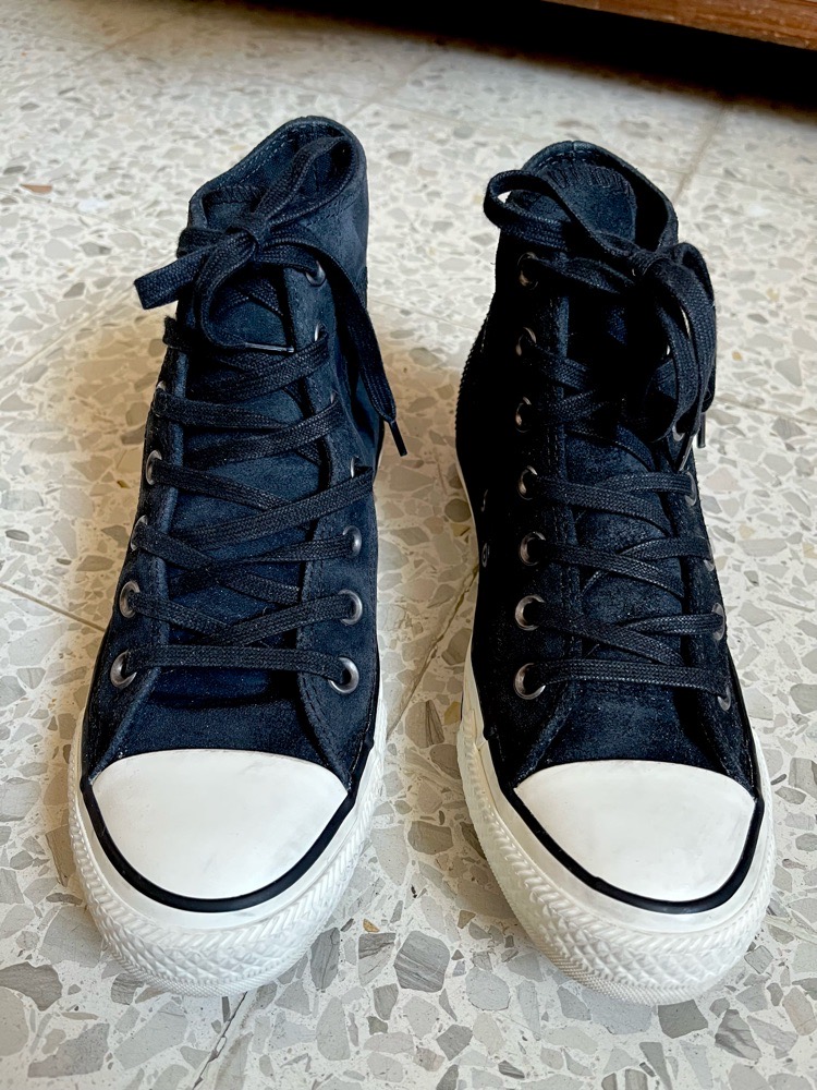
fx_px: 818
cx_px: 408
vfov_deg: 67.3
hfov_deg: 53.1
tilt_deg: -47.2
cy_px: 545
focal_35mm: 26
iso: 320
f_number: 1.6
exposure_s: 1/60
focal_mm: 5.1
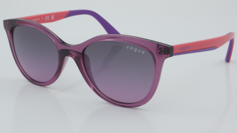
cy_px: 63
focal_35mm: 79
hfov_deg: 26.9
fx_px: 496
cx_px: 119
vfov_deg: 15.3
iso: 100
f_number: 29
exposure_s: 1/4
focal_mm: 50
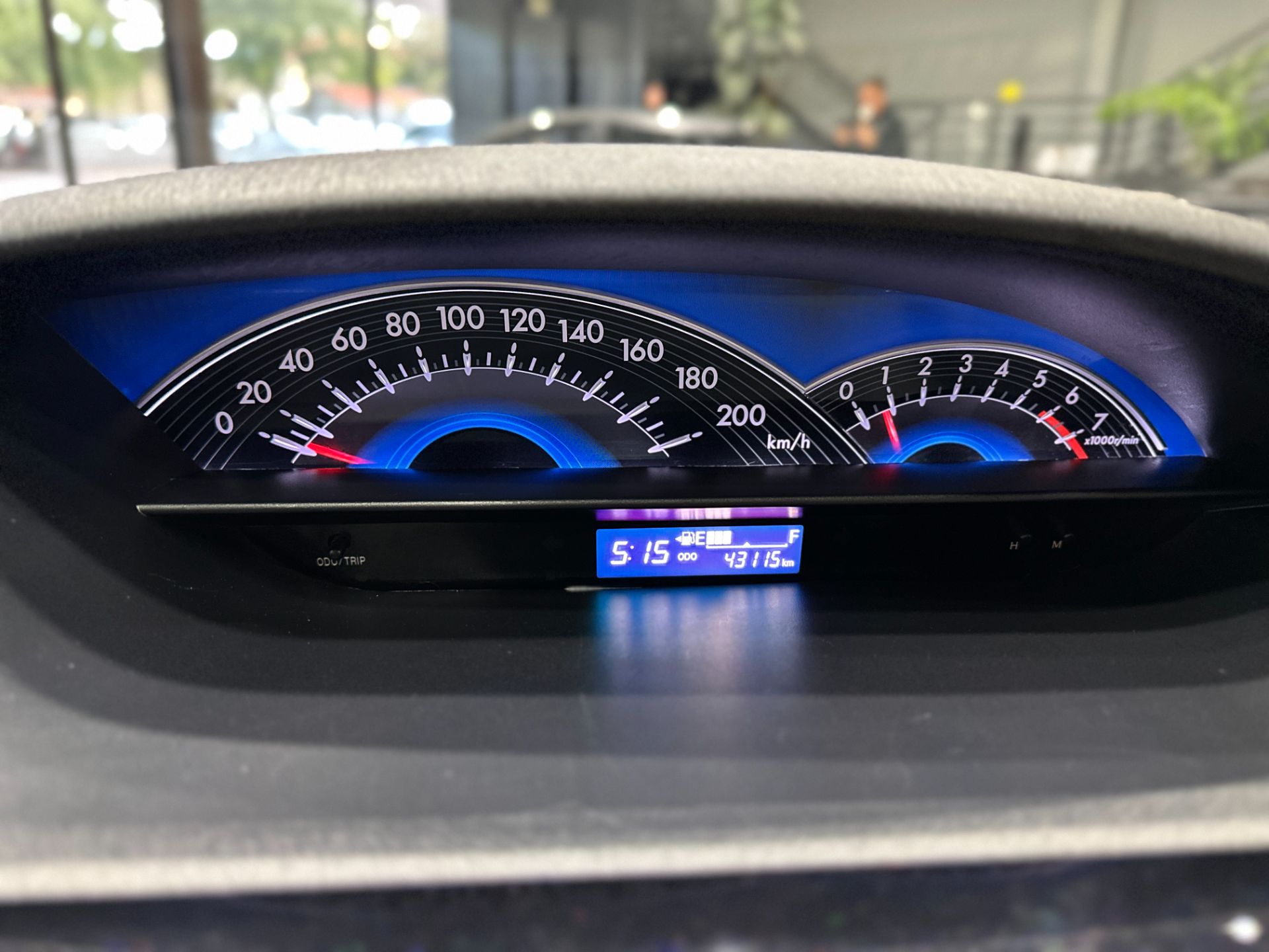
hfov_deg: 71.6
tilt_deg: -19.0
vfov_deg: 56.8
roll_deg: -2.0
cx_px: 634
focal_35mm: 24
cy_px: 476
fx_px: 880
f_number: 1.78
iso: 1000
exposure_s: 1/40
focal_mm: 6.86
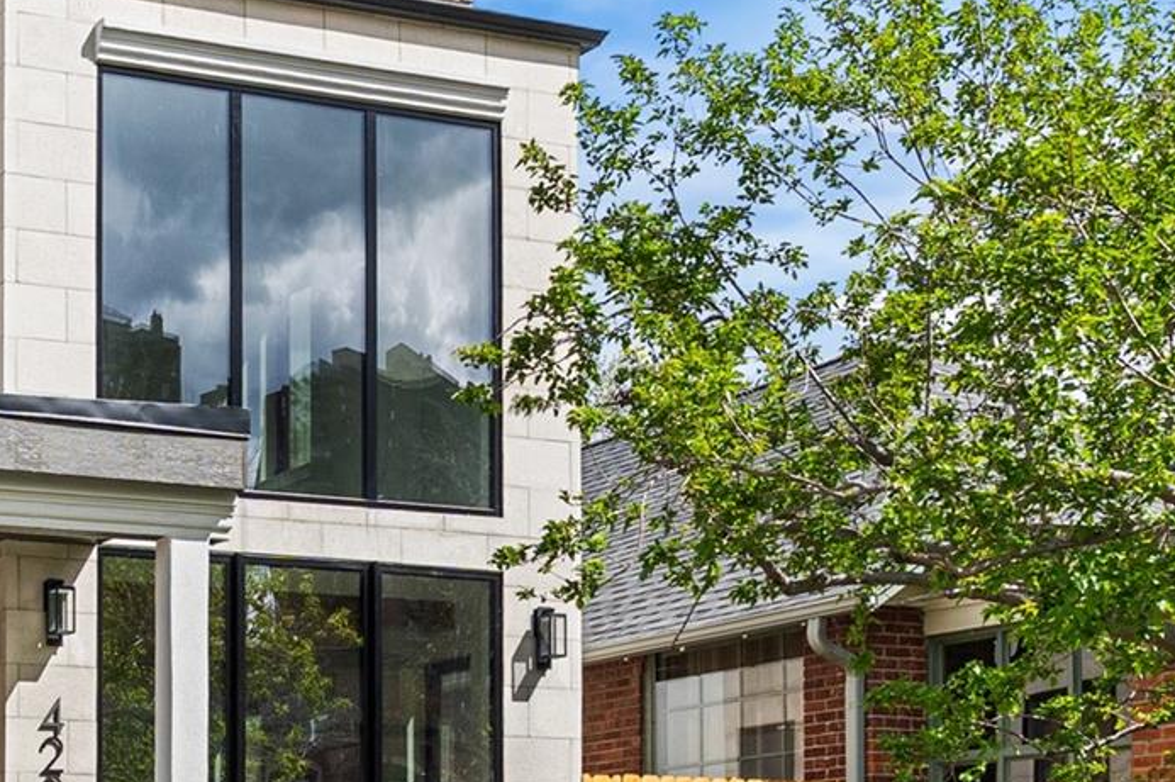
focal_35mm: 67
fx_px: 2185
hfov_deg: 27.7
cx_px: -86
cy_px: 417
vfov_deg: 20.3
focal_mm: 19.5
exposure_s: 1/1250
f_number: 8
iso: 640
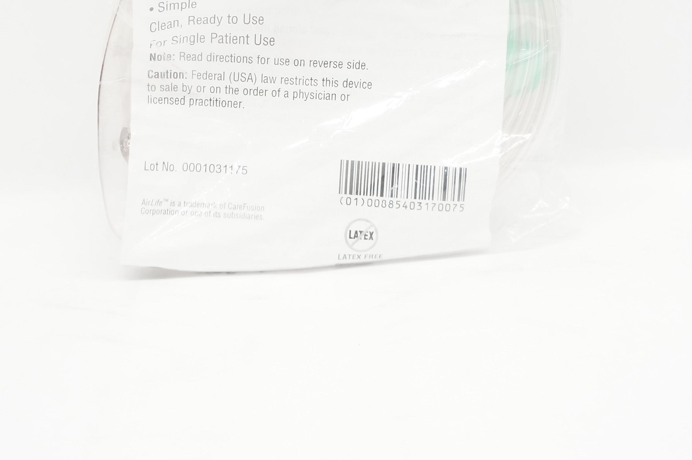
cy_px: 40
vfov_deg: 23.5
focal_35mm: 56
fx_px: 1075
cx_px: 321
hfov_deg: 35.7
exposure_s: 1/125
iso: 800
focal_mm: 18
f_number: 4
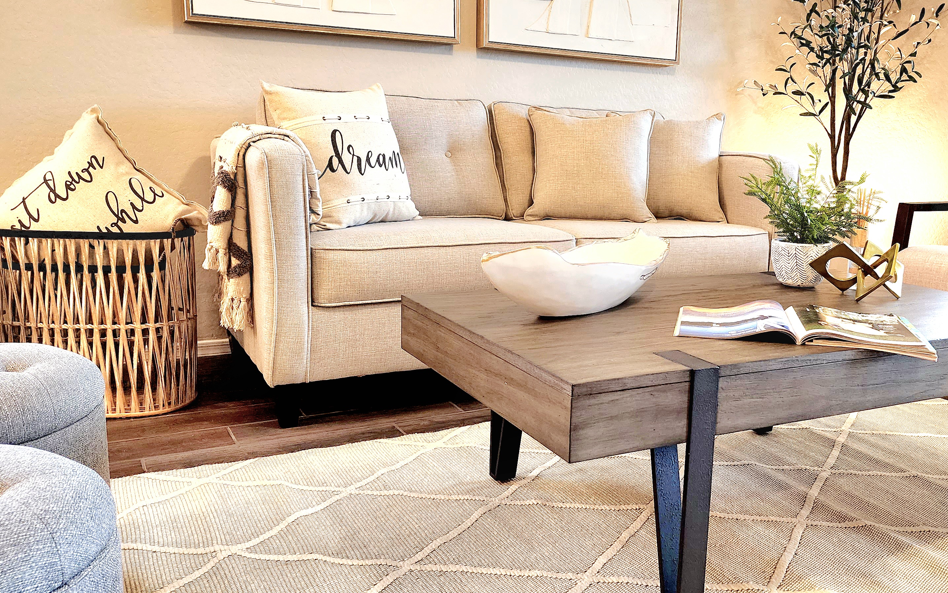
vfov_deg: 37.3
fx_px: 878
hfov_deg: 56.0
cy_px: 277
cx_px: 597
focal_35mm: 34
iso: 320
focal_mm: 6.4
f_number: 1.8
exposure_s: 1/120
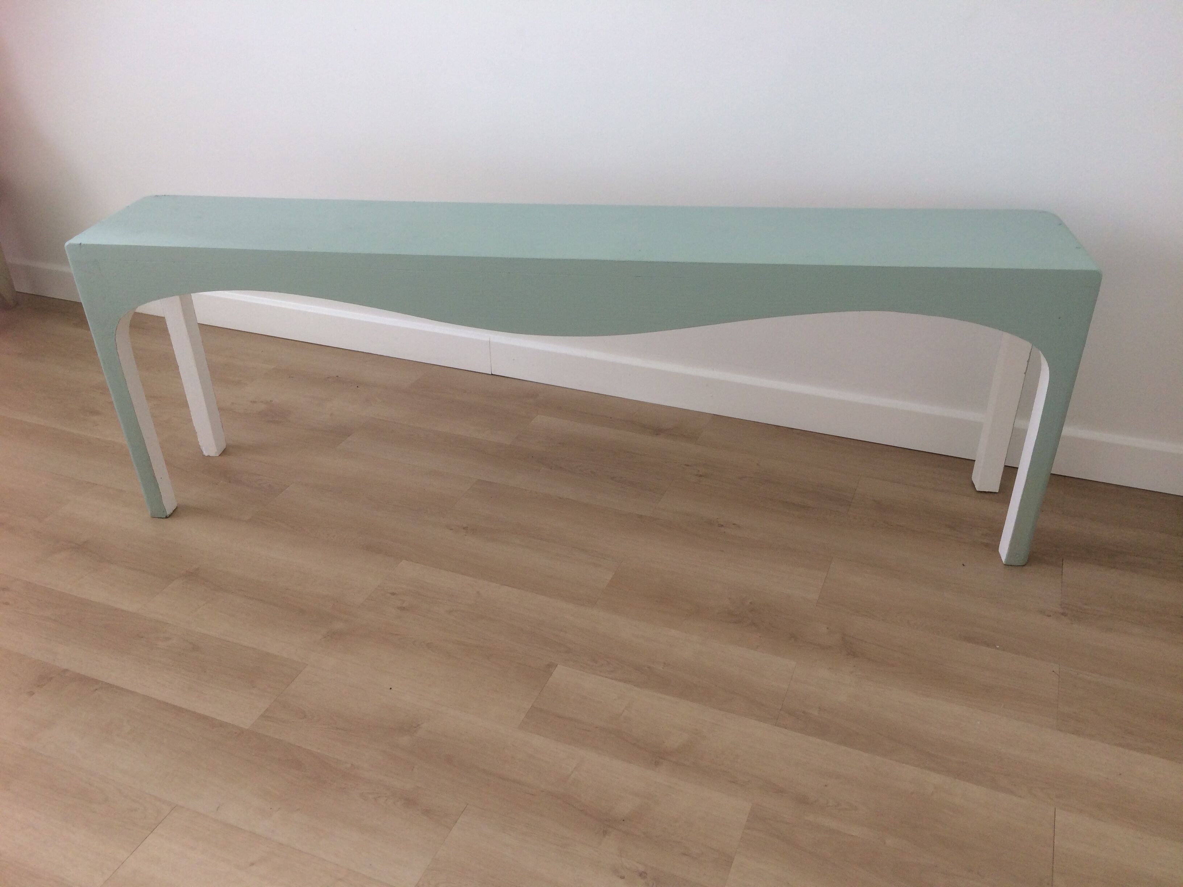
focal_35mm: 29
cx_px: 592
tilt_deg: -30.4
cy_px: 444
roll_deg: +1.1
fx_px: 991
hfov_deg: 61.7
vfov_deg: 48.2
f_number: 2.2
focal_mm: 4.15
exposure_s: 1/100
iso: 50
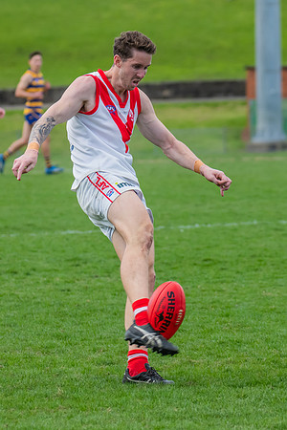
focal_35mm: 352
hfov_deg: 3.9
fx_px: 4210
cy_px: 168
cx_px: 162
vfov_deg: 5.9
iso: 800
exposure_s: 1/1600
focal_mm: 170
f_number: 5.6
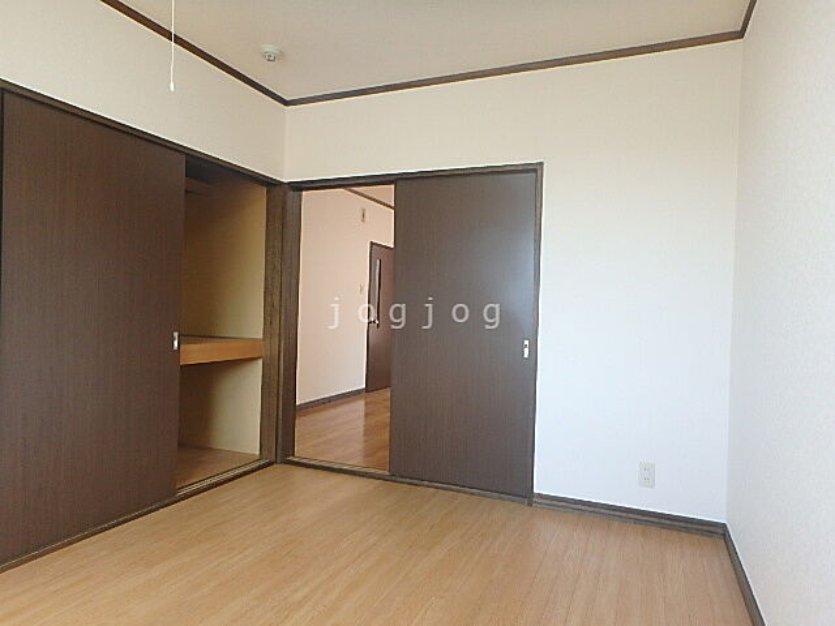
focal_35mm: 21
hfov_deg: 79.0
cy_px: 313
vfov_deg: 63.4
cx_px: 418
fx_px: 507
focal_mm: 3.7
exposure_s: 1/40
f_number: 3.5
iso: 200
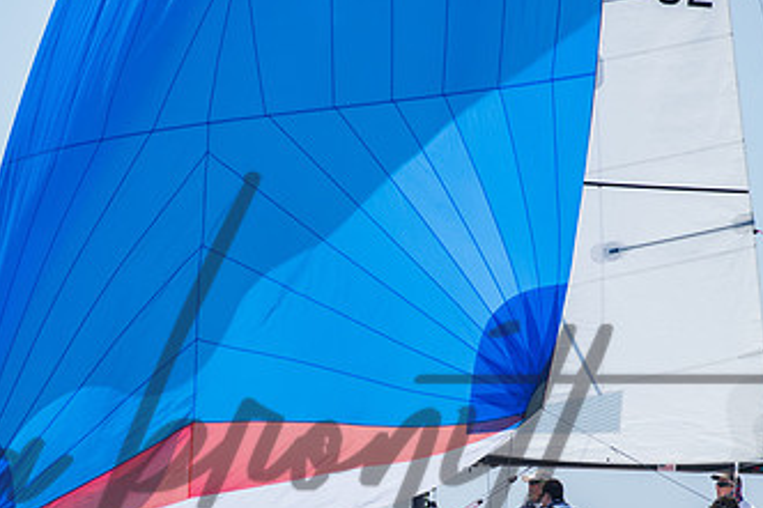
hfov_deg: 6.7
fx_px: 6546
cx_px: 283
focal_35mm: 309
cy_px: 433
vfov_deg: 4.4
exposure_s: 1/1000
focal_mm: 116
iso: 200
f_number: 6.3
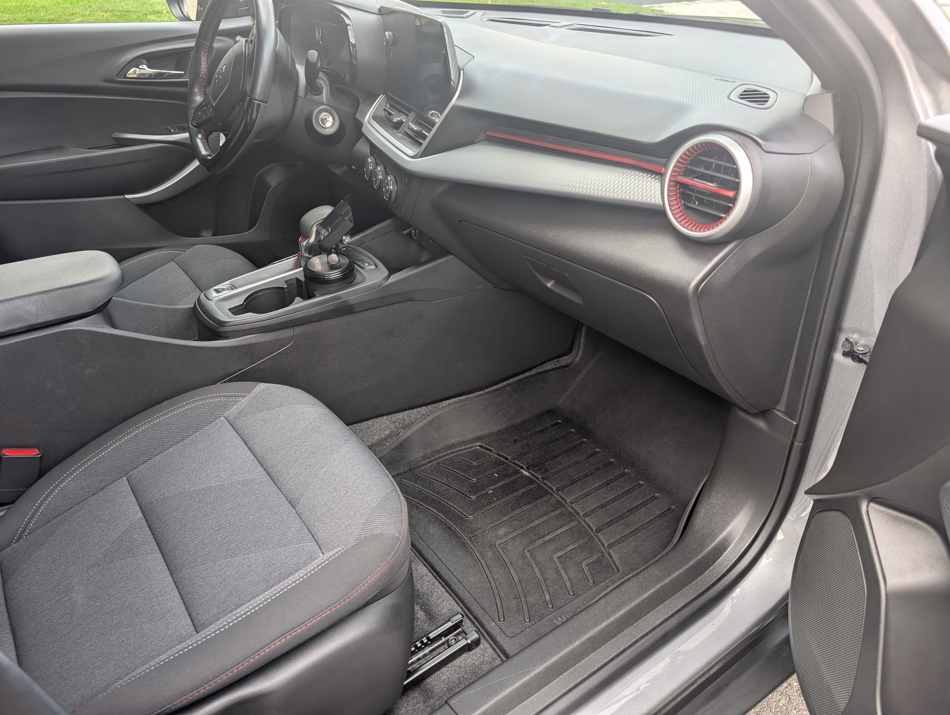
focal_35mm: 24
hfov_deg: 71.5
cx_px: 475
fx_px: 660
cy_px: 358
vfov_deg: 56.9
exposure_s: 1/101
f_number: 1.68
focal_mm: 6.9
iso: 25
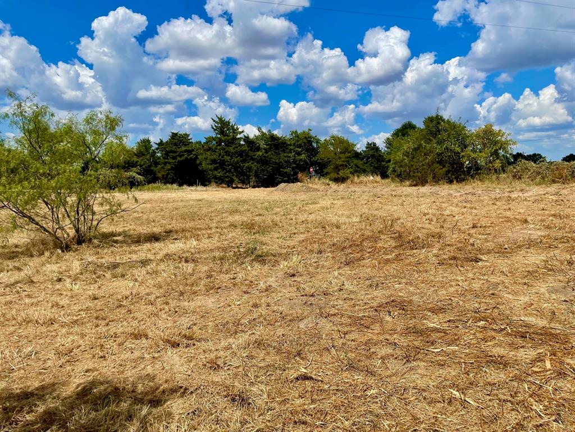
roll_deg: +2.9
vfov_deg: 53.1
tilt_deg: -2.6
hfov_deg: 67.3
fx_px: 432
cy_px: 216
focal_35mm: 26
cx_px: 288
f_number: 1.6
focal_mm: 4.2
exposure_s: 1/5814
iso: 32
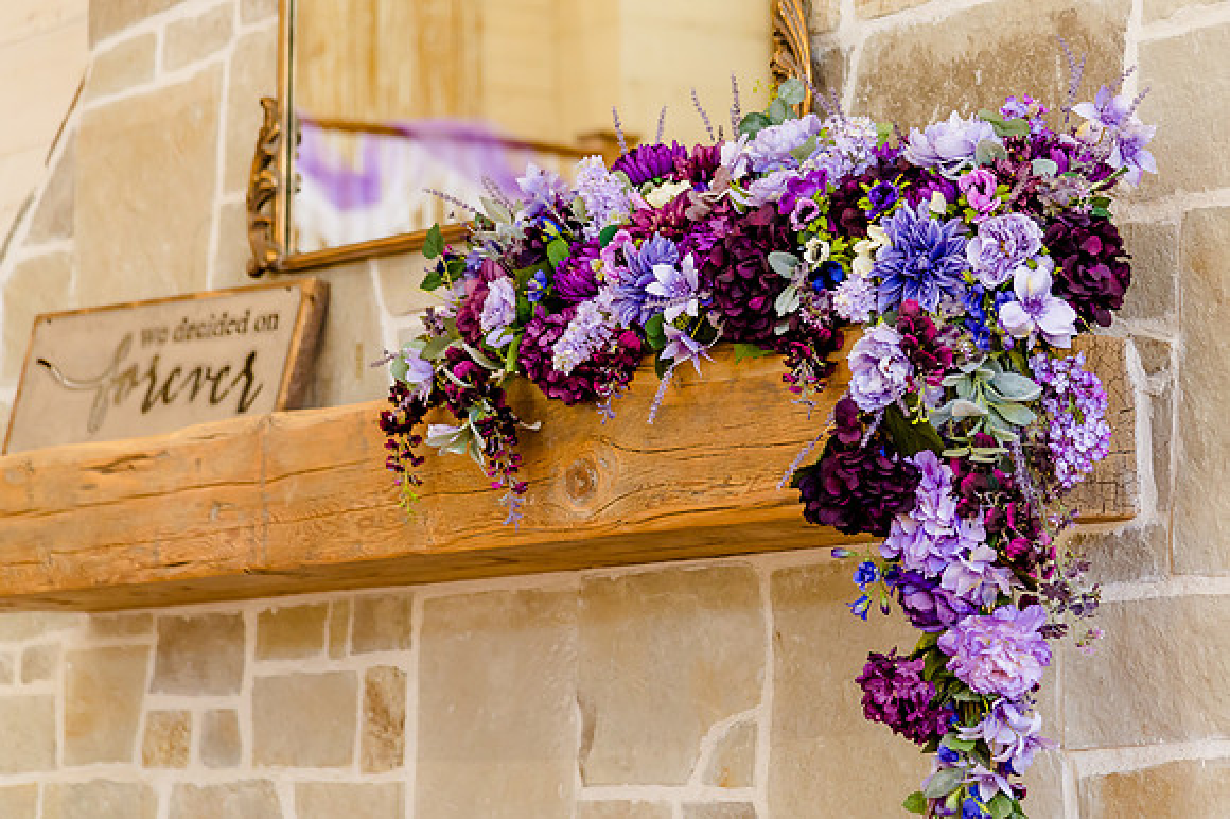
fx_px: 4076
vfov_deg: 11.5
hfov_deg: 17.1
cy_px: 344
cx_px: 728
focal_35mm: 119
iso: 1600
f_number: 4
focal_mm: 100
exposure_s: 1/250
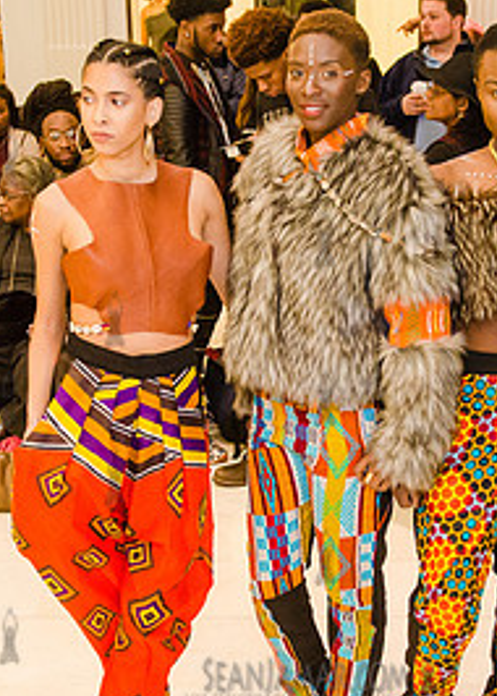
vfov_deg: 29.4
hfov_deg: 21.2
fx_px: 1324
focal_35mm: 67
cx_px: 326
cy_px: 398
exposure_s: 1/200
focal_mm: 27
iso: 2500
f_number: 3.5
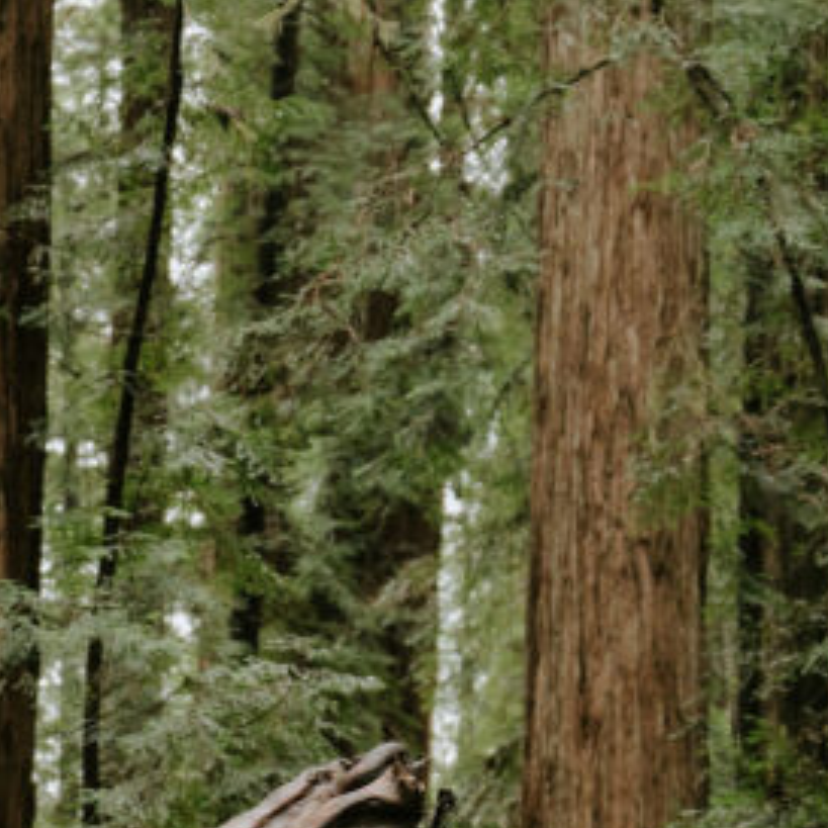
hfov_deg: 7.6
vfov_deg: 7.7
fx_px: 6143
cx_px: -371
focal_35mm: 227
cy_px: 941
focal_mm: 70
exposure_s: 1/250
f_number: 2.8
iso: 3200
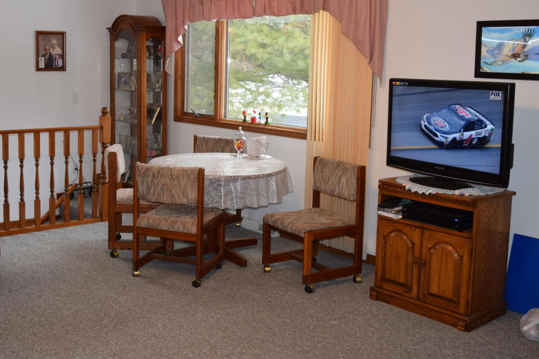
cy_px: 145
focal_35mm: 42
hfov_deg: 45.8
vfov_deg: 31.8
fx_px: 629
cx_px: 187
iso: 800
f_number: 5
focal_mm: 20
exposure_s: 1/100
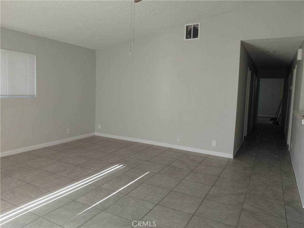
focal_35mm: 25
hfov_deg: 69.4
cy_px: 114
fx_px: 220
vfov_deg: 54.9
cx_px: 152
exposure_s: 1/120
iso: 64
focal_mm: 4.69
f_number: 1.8
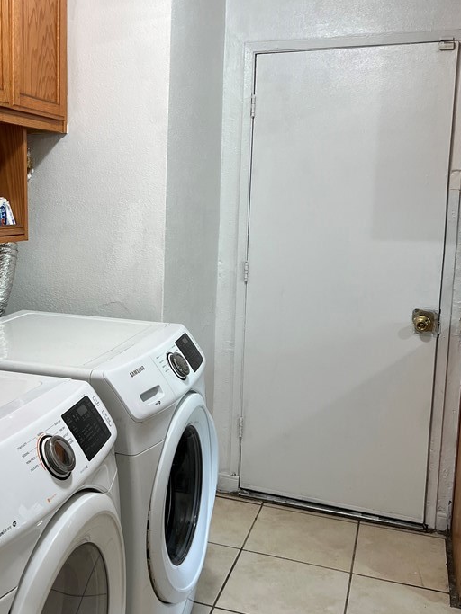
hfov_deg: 36.3
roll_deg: -0.2
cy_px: 270
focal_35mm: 39
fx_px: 693
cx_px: 142
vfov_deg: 47.8
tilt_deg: -6.4
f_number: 1.5
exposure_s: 1/120
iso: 100
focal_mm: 5.7
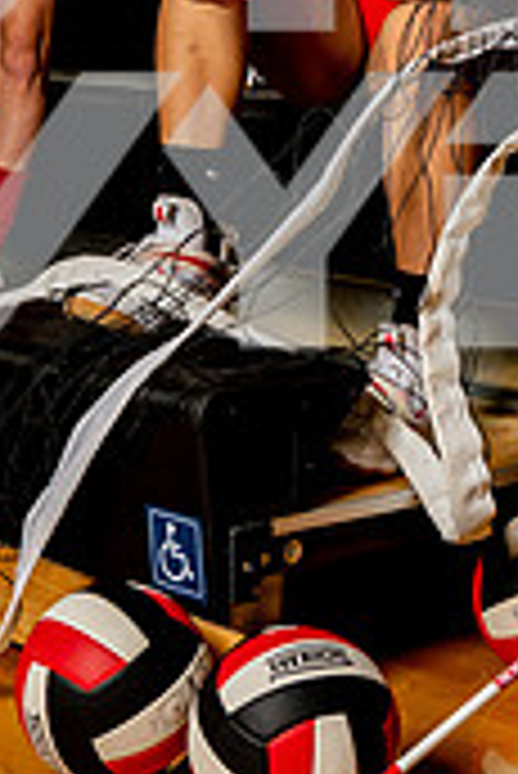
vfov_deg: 20.5
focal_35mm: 94
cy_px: -104
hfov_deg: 14.5
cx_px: 401
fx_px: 2025
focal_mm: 24
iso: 400
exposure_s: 1/250
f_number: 6.3
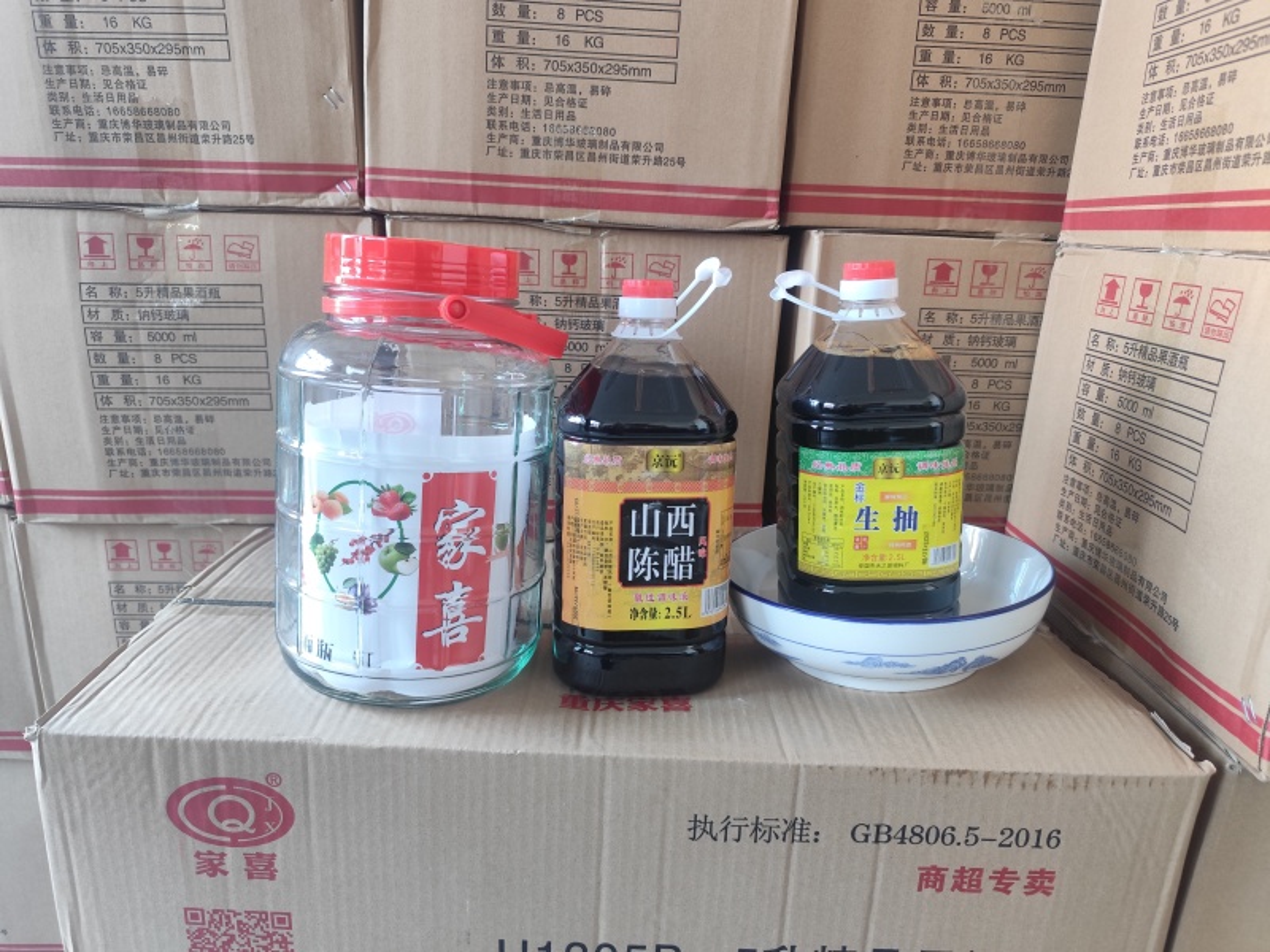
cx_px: 635
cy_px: 476
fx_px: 844
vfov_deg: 58.9
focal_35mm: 23
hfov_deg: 73.9
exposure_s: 1/50
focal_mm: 6.19
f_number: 1.65
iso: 640
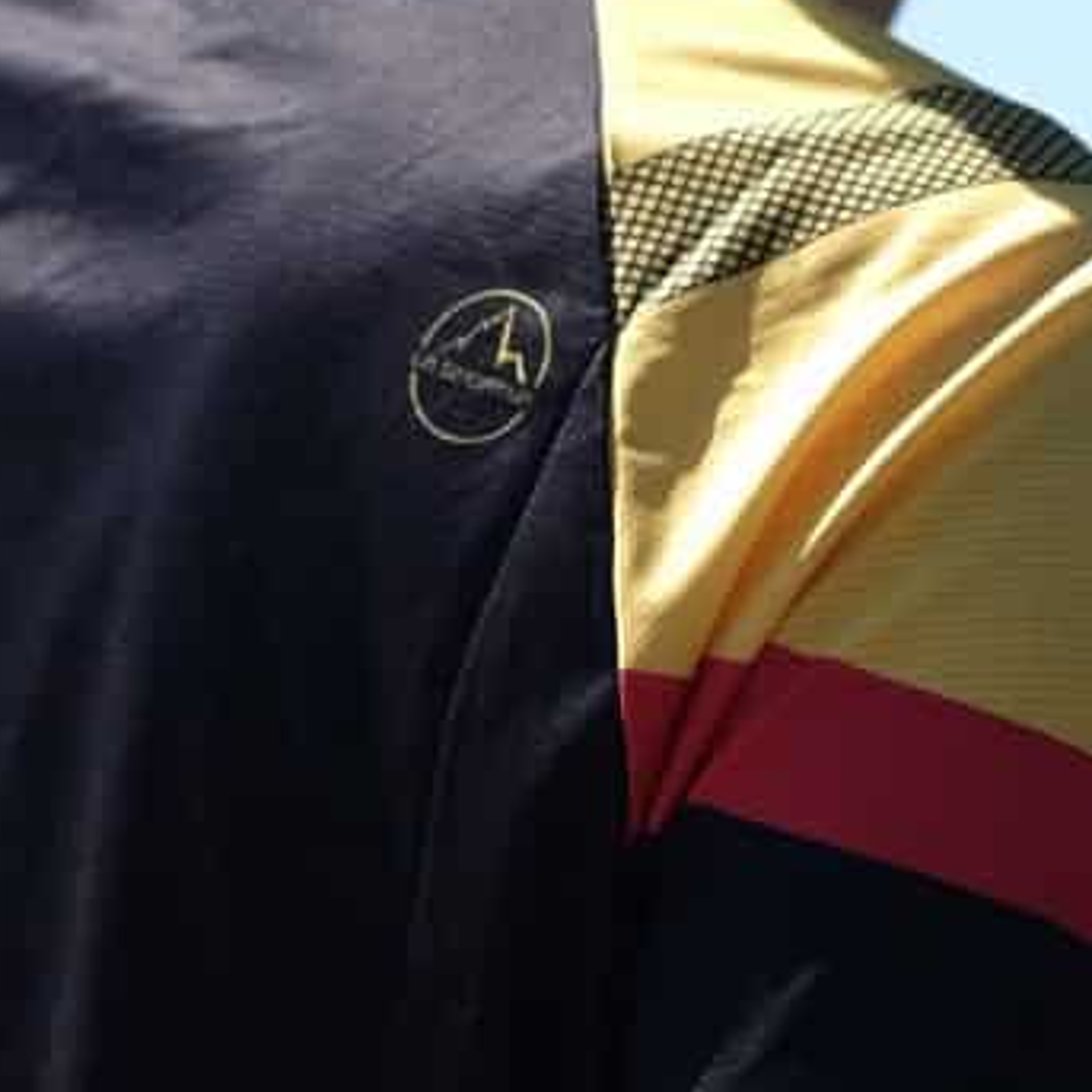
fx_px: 21200
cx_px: 280
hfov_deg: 3.0
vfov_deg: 3.0
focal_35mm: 594
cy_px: 847
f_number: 2
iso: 100
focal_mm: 90
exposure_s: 1/4000
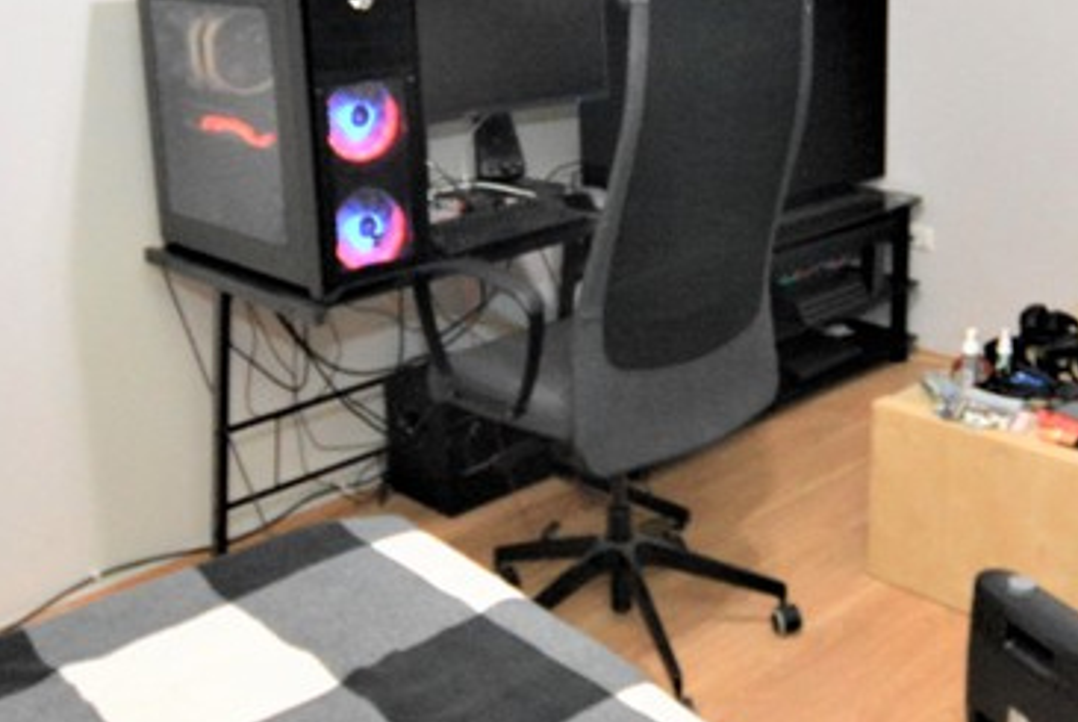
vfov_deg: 31.5
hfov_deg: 45.8
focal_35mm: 42
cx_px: 701
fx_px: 1259
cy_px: 199
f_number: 4
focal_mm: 10
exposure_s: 1/60
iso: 220
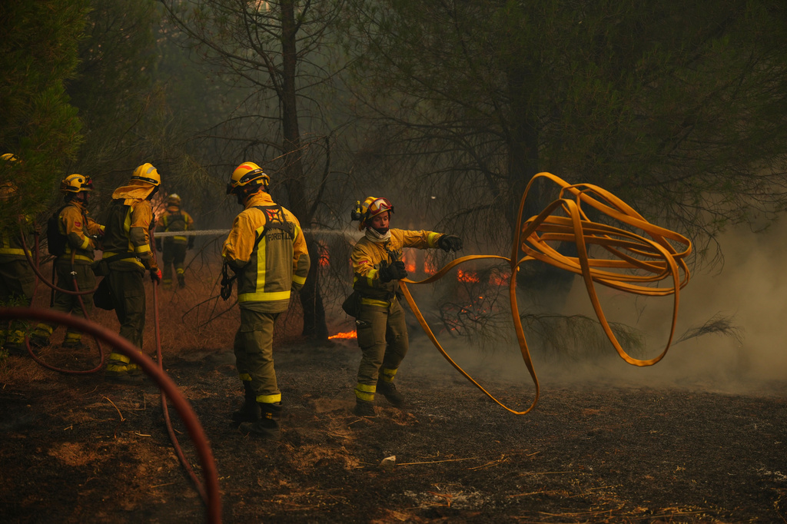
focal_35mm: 52
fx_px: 1136
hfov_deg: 38.2
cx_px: 394
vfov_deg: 26.0
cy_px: 262
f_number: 2
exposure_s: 1/4000
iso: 250
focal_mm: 52
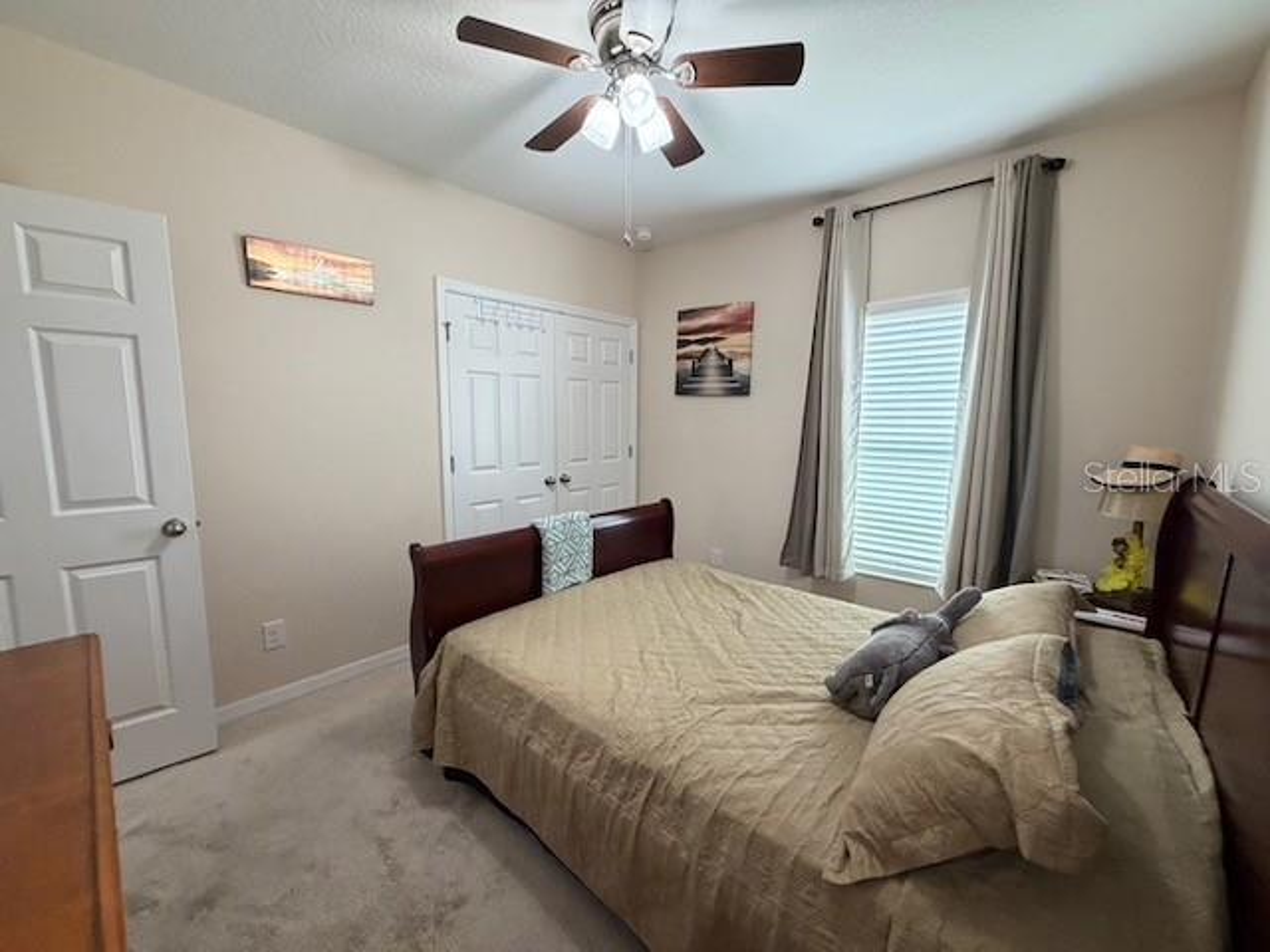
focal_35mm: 14
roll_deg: -0.3
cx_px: 635
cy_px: 476
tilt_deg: -6.8
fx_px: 514
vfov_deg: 85.7
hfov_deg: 102.1
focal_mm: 2.22
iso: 500
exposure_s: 1/60
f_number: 2.2
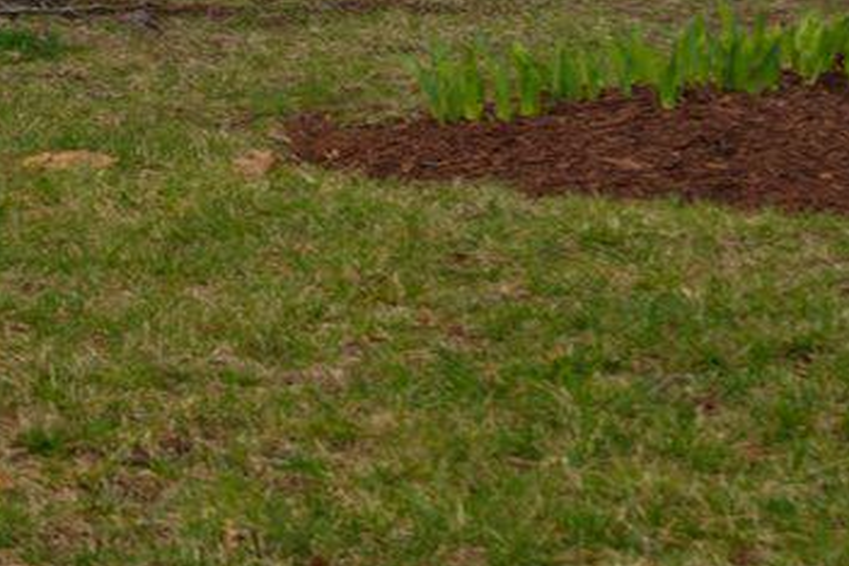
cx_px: -1342
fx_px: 4811
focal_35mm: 204
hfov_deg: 8.9
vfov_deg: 6.6
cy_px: -502
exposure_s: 1/125
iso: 250
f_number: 13
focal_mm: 35
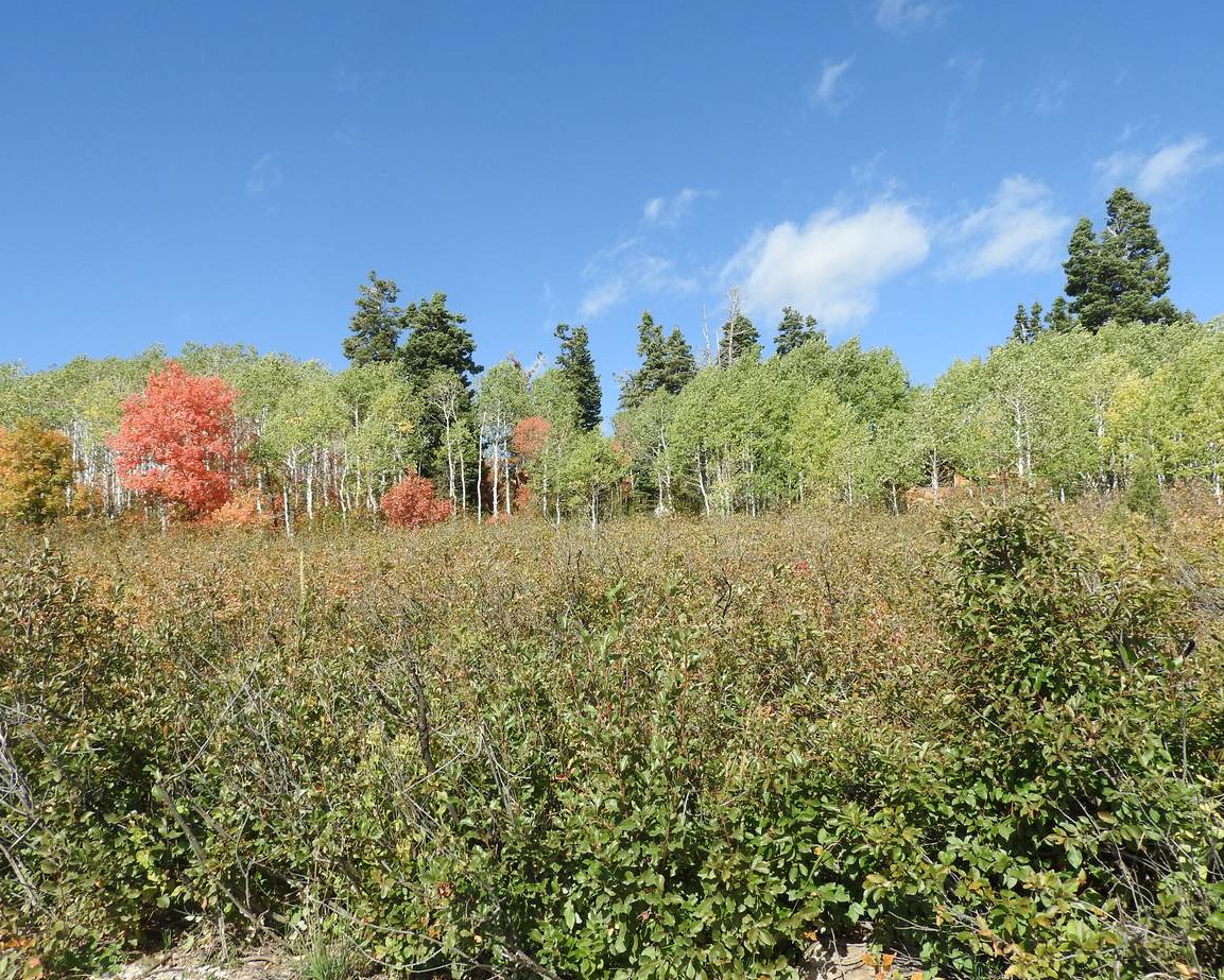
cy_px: 488
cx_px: 609
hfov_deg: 66.0
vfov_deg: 55.0
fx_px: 942
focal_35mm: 26
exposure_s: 1/1000
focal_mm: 4.3
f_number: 3.3
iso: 100
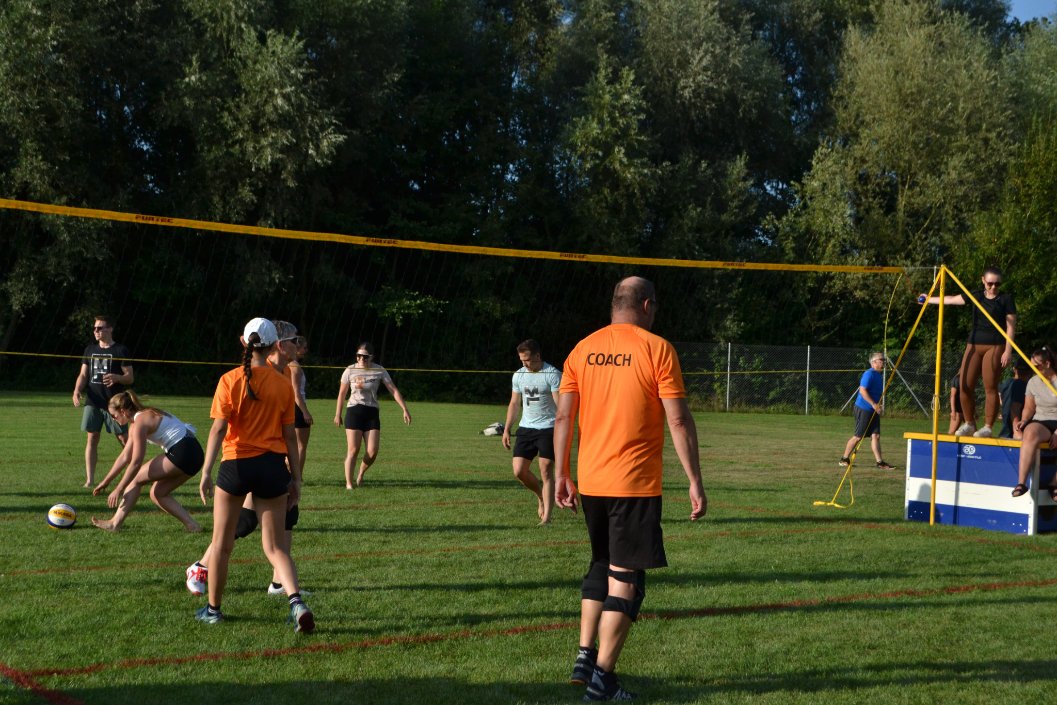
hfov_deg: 36.9
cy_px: 352
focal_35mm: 54
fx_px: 1585
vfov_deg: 25.1
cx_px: 528
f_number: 6.3
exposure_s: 1/1600
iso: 400
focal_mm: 36
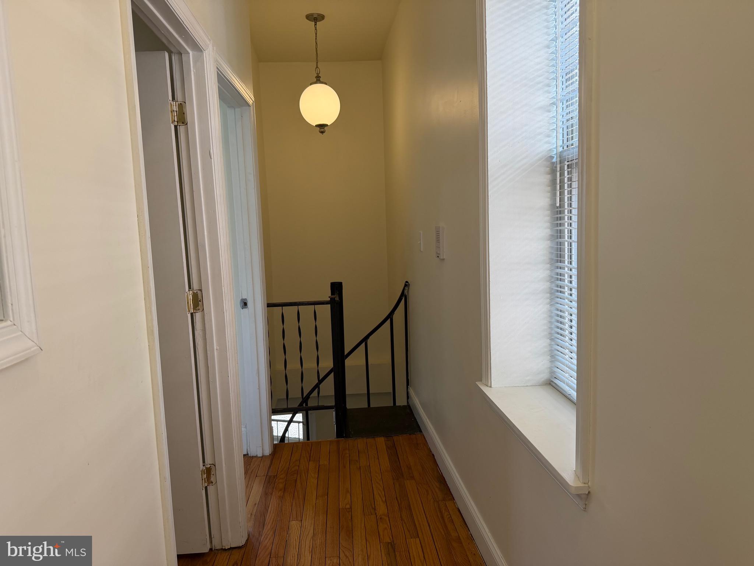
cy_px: 283
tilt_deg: -7.3
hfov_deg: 71.6
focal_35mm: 24
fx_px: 523
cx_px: 377
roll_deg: +1.7
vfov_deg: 56.8
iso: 125
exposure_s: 1/134
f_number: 1.78
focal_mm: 6.76
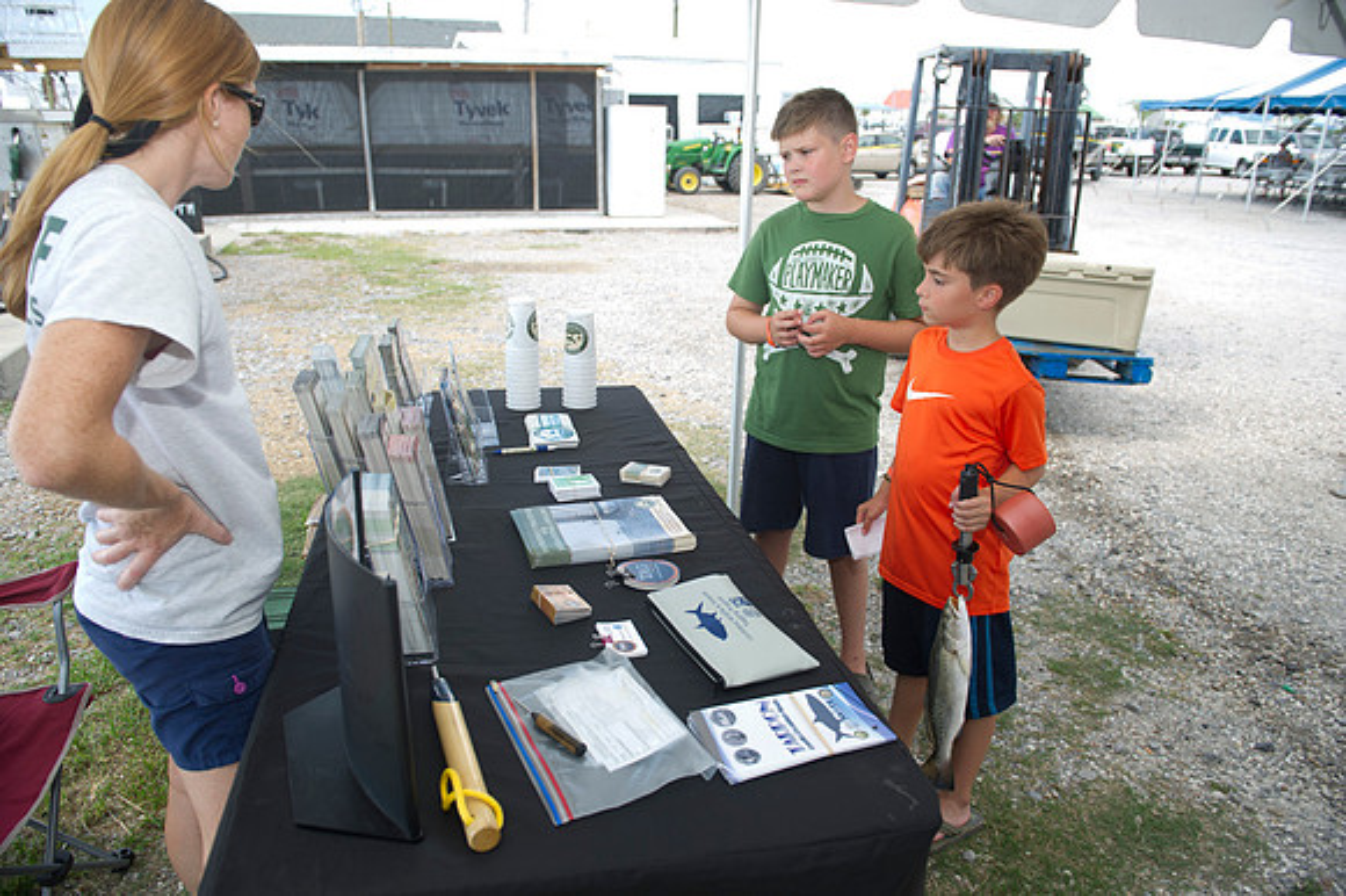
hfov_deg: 73.8
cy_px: 448
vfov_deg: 53.1
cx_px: 673
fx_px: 897
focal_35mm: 24
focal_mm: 24
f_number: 4
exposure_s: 1/250
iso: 125
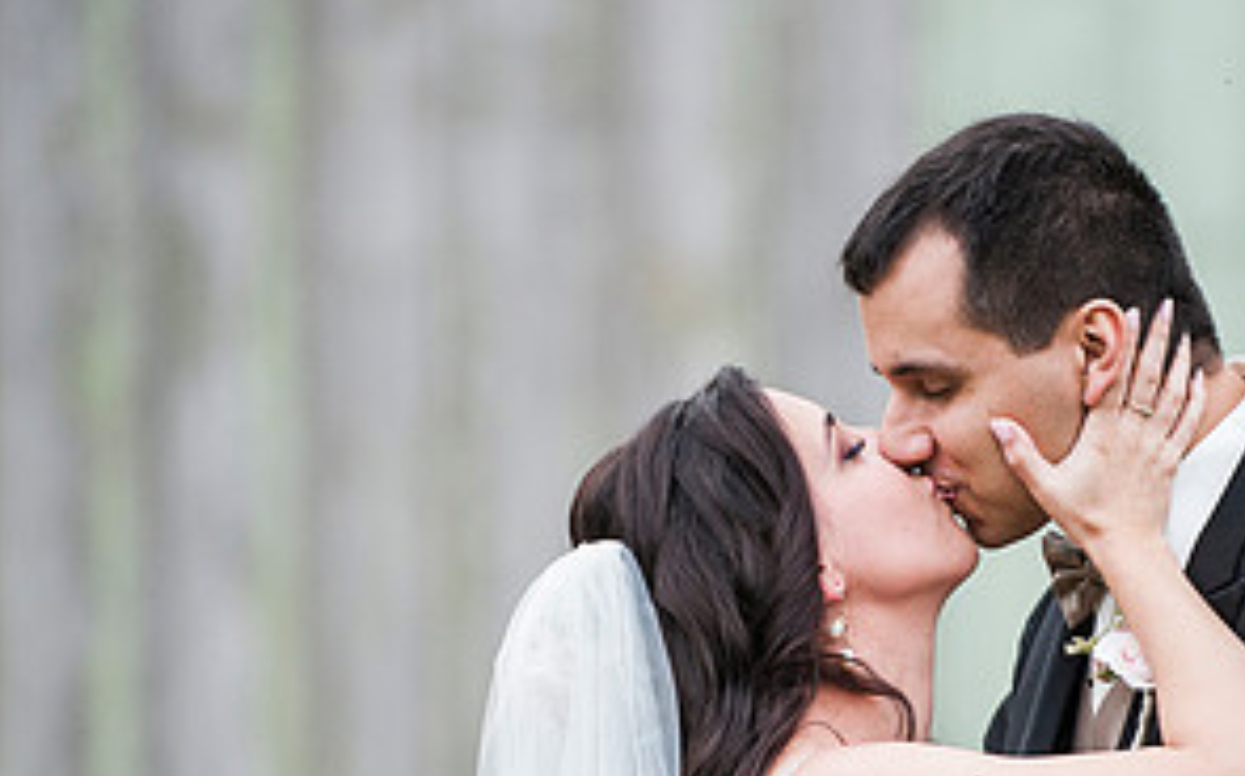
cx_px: 781
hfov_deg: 5.5
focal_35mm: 381
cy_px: 603
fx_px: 12920
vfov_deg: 3.4
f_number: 2.8
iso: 800
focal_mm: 190
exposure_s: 1/3200
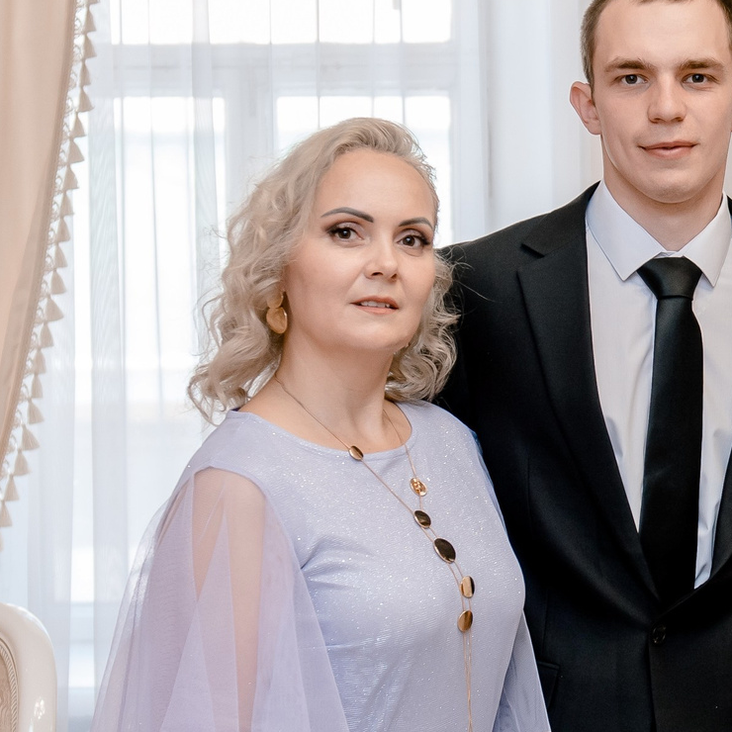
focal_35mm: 119
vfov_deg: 14.6
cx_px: 738
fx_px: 2847
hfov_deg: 14.4
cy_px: 314
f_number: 2.8
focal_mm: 38
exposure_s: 1/200
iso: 500
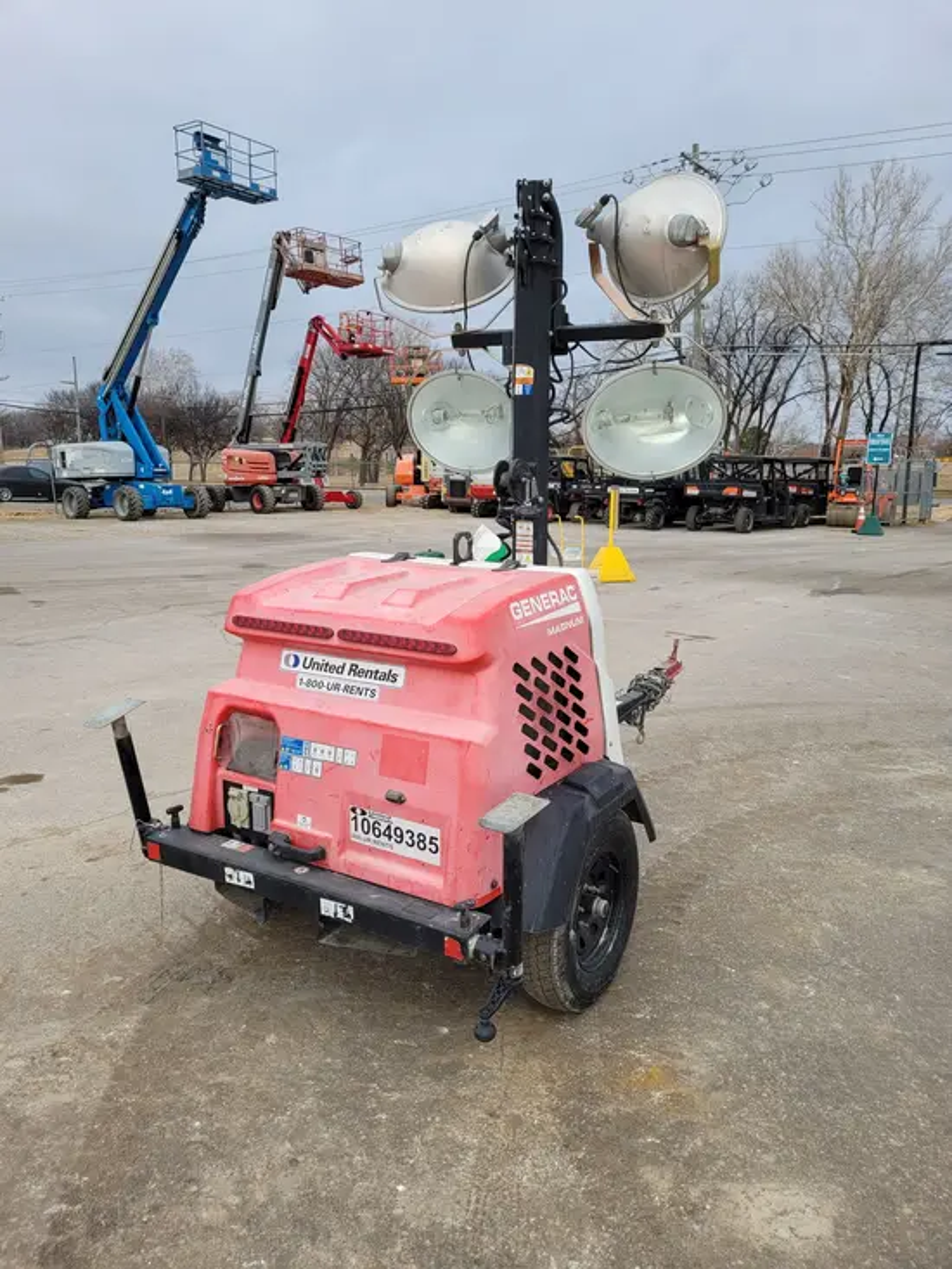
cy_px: 634
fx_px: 953
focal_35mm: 26
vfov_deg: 67.3
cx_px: 476
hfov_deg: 53.1
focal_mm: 5.4
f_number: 1.8
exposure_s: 1/290
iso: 40
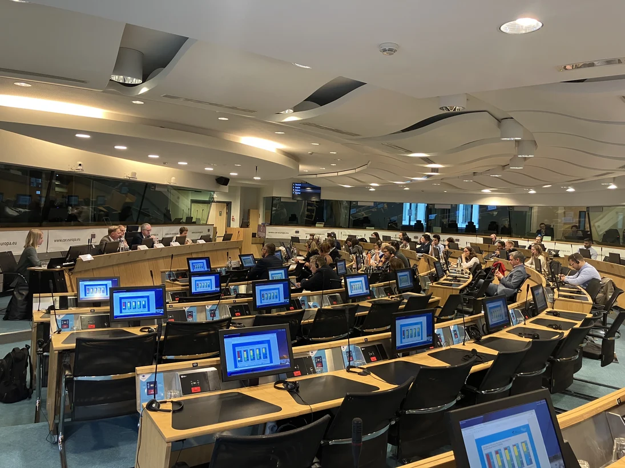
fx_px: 505
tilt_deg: -3.0
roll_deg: -2.1
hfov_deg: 63.4
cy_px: 234
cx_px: 312
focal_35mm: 28
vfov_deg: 49.7
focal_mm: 3.99
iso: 125
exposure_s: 1/50
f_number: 1.8
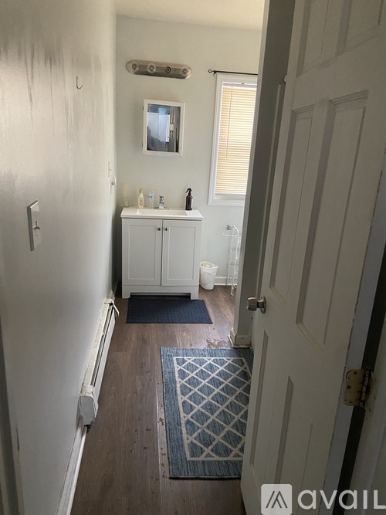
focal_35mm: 26
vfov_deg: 67.3
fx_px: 387
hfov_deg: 53.0
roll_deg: -3.3
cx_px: 193
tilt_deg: -17.1
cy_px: 258
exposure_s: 1/38
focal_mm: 4.25
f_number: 1.8
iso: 640
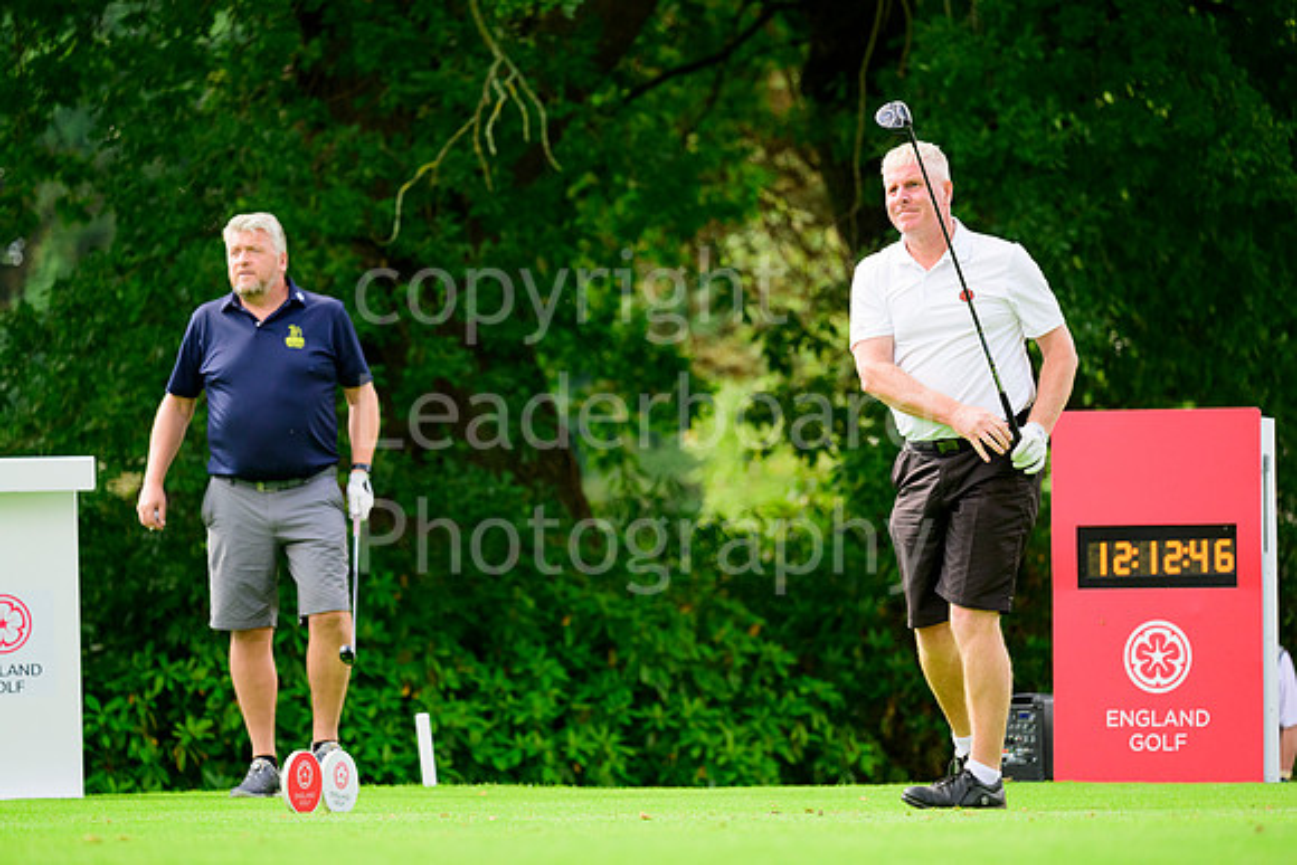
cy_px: 432
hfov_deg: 8.6
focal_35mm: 240
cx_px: 648
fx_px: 8648
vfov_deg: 5.7
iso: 1600
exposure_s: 1/2000
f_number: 5
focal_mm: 240
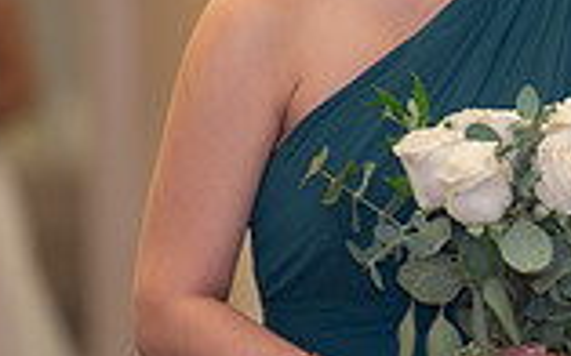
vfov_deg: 1.7
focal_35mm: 752
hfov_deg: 2.8
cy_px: -40
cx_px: 647
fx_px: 11698
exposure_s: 1/80
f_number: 2.8
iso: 200
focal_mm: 200
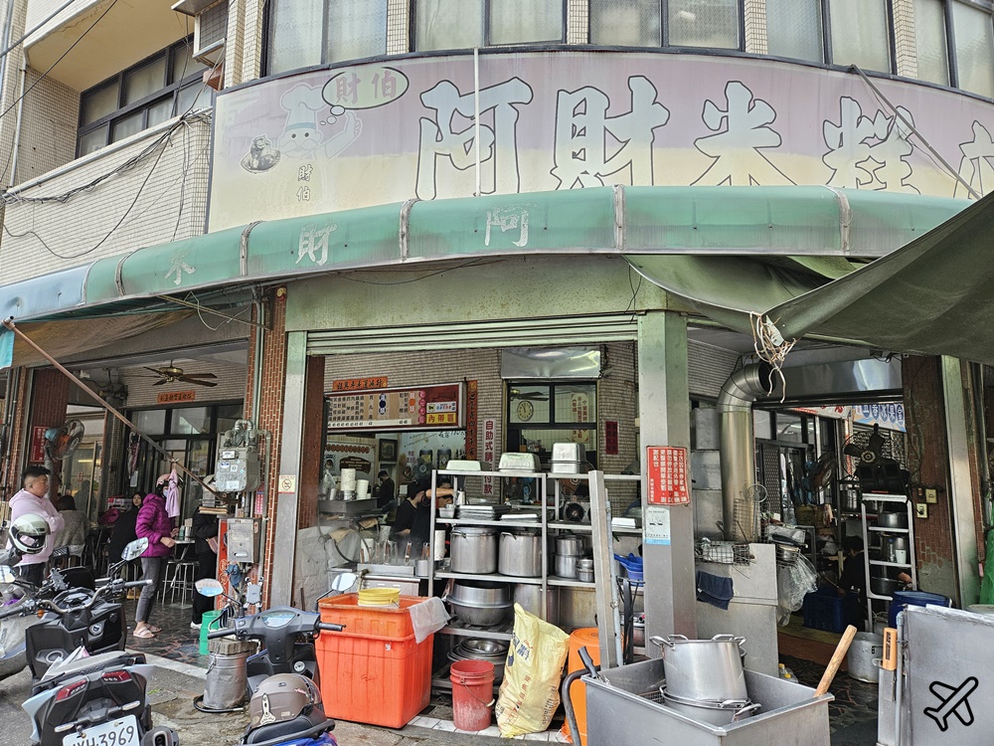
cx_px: 497
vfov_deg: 58.9
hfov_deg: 73.9
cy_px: 373
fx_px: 660
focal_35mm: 23
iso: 100
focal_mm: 5.4
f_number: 1.8
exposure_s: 1/120
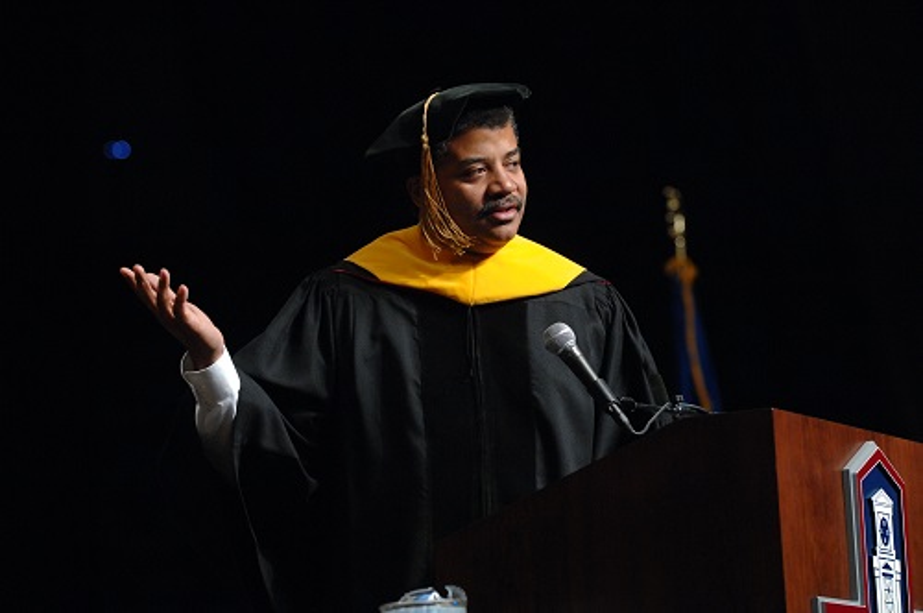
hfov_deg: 11.4
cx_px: 462
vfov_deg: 7.6
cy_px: 306
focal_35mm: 180
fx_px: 4609
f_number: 2.8
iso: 800
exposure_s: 1/400
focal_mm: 120
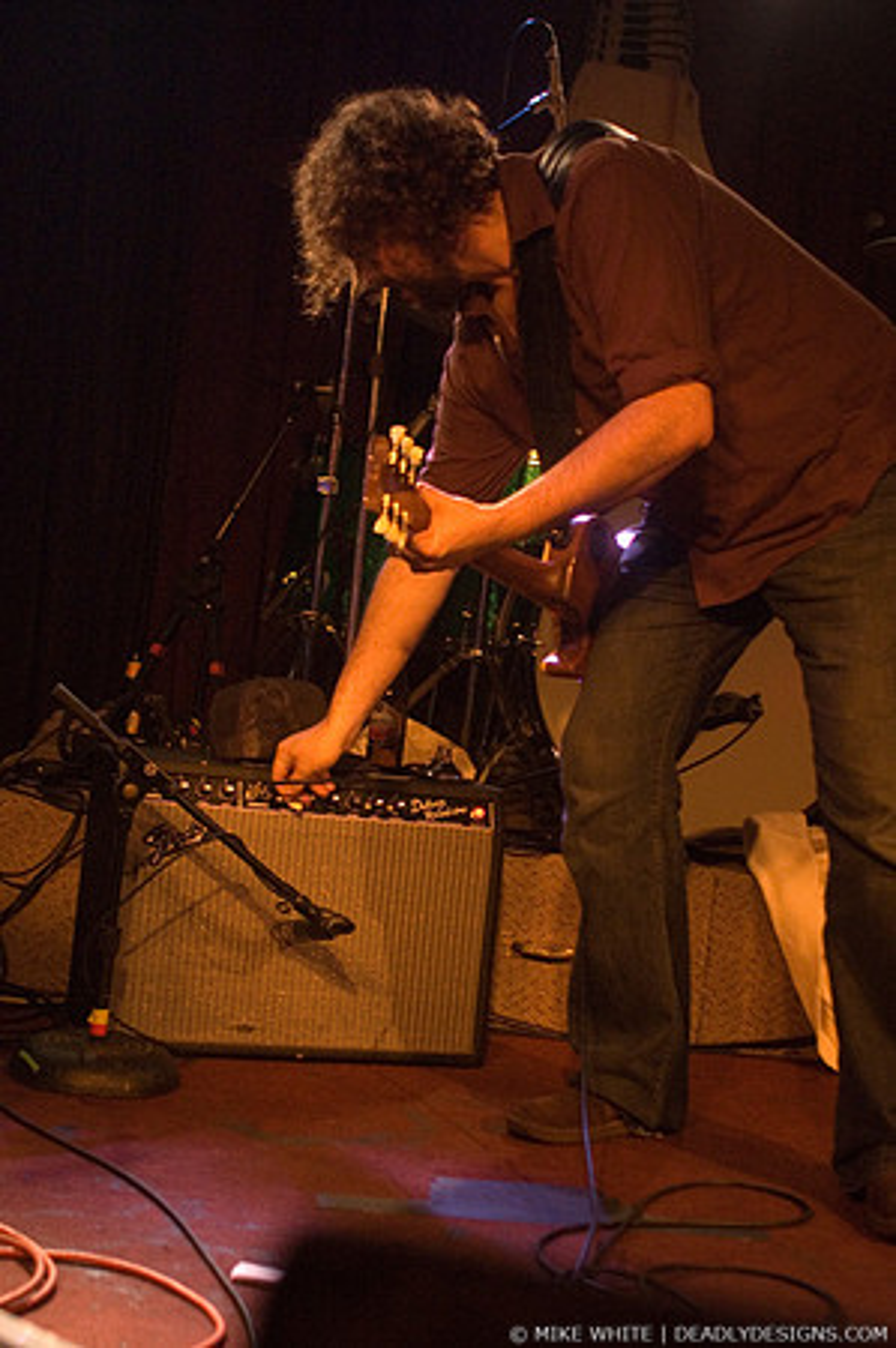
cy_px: 674
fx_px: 1964
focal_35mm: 52
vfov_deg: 37.9
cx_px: 448
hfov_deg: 25.7
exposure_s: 1/50
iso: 1600
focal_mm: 35
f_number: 2.8
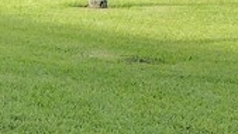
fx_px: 1123
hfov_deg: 10.8
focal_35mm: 178
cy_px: -16
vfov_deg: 6.8
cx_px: -275
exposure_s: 1/679
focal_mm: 4.71
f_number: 1.7
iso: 100
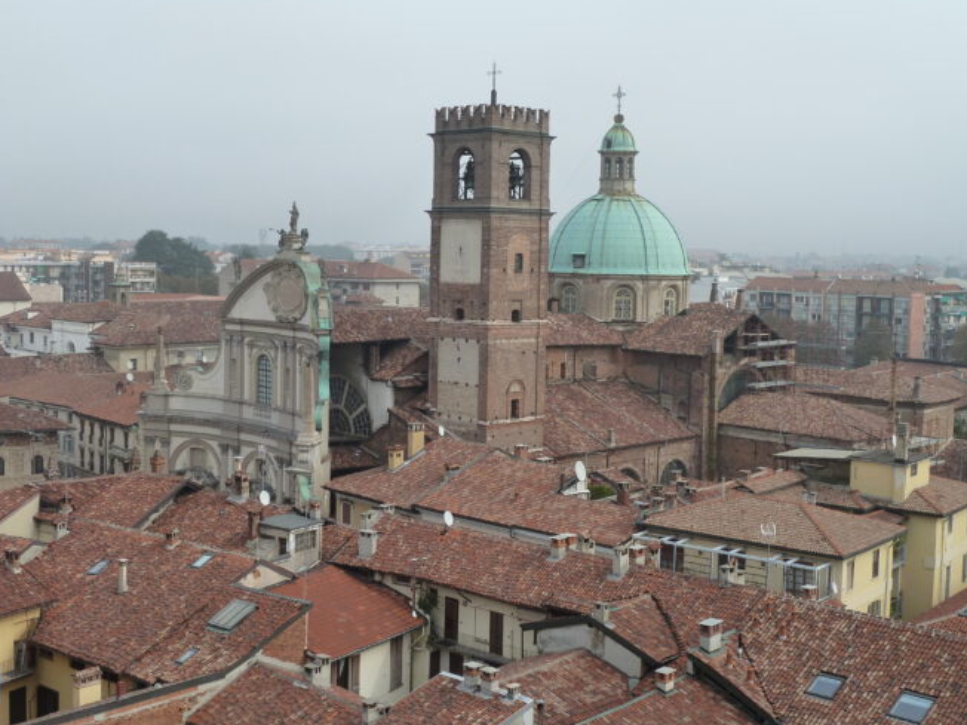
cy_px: 342
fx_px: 1313
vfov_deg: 30.9
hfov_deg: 40.4
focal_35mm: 47
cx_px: 457
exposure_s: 1/400
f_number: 4
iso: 125
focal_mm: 7.3
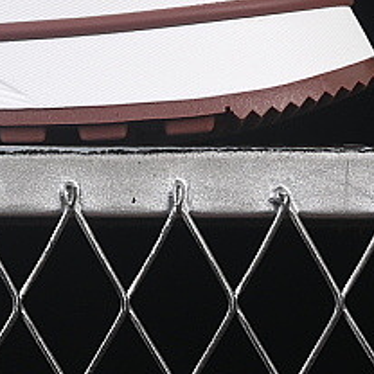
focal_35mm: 331
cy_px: -259
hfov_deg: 5.2
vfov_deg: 5.2
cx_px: -307
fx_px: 4046
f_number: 8
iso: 160
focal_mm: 50
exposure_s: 1/80
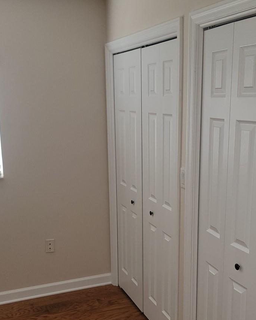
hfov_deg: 33.9
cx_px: 161
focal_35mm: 44
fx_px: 417
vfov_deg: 41.7
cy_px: 201
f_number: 1.8
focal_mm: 6.7
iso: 100
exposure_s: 1/24
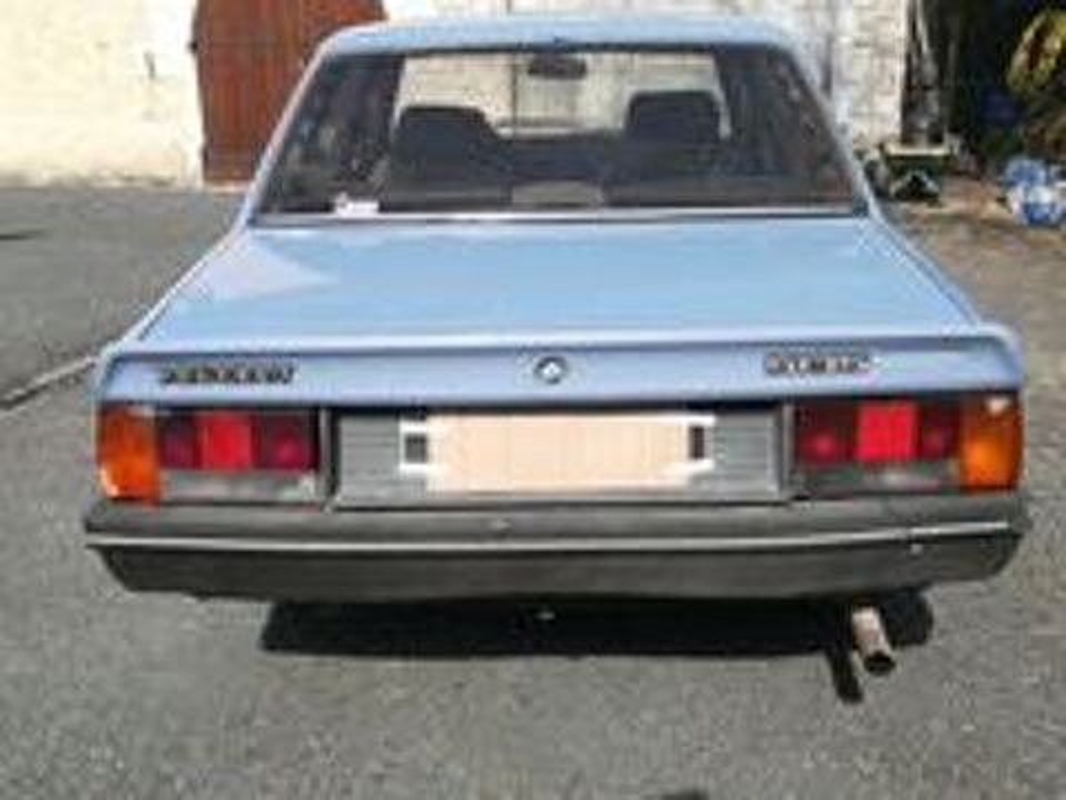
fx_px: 1139
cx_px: 533
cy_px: 400
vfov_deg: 38.7
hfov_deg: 50.1
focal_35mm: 37
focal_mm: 3.83
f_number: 2.2
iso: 50
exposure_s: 1/870
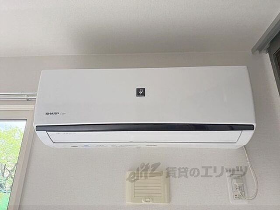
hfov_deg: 71.6
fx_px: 194
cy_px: 105
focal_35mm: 24
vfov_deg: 56.8
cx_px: 140
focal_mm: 6.76
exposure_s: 1/140
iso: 125
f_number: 1.78
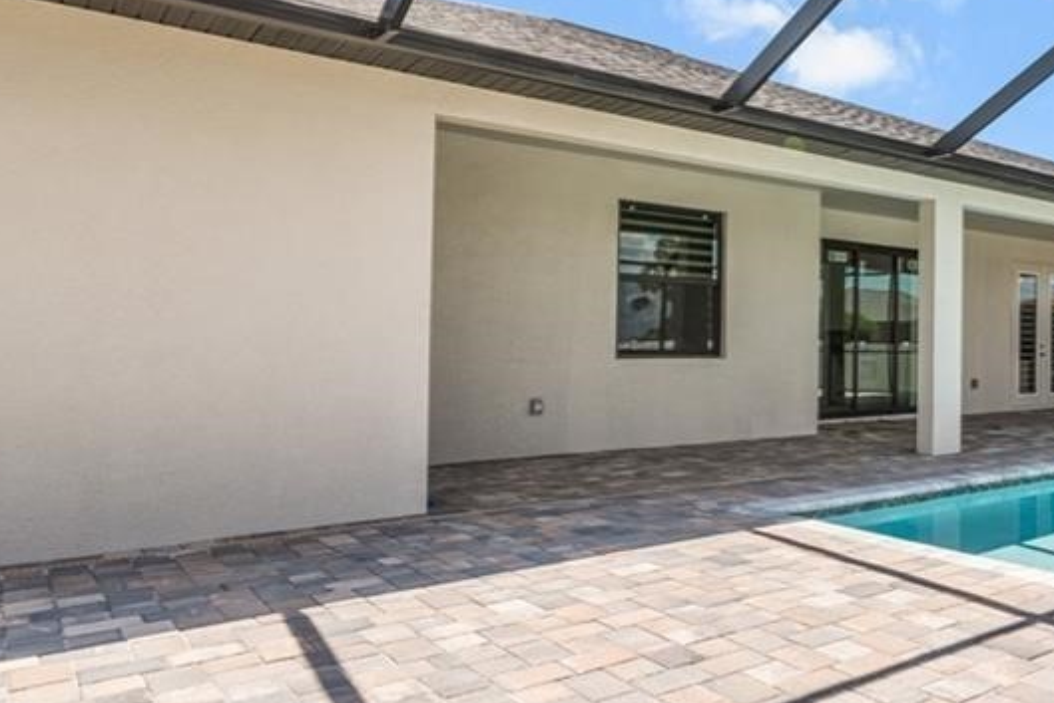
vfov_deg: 42.2
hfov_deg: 57.1
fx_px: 908
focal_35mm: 31
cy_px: 300
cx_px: 797
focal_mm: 16
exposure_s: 1/20
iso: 100
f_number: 9
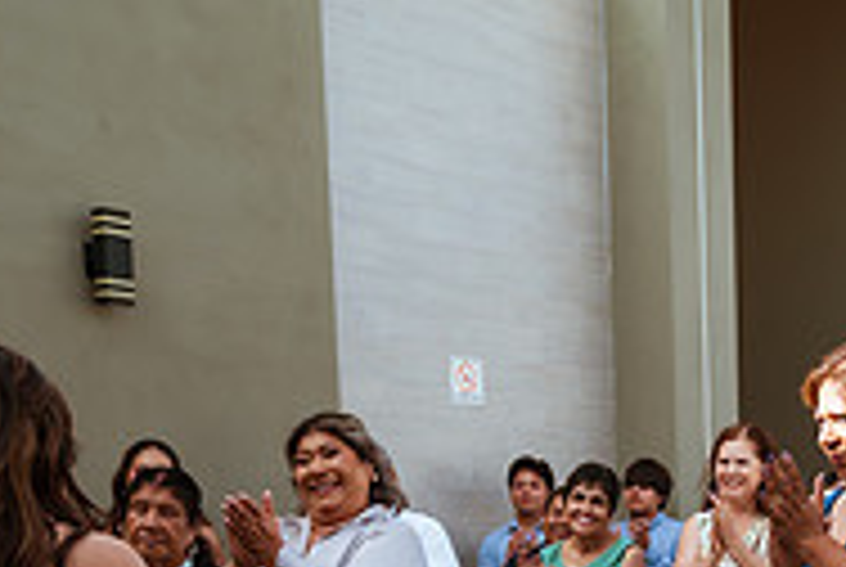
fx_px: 1742
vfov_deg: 17.1
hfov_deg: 26.2
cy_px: 794
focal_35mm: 74
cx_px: 806
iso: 100
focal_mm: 24
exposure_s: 1/800
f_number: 2.8
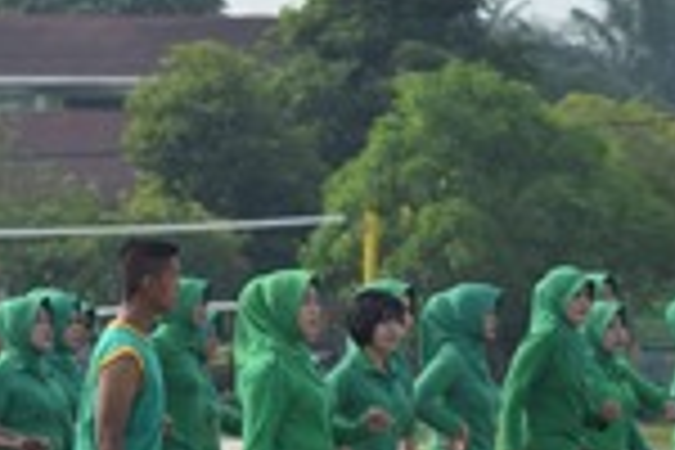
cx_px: -225
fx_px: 9431
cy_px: 479
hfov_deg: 4.1
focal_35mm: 503
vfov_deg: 2.7
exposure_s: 1/1250
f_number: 6.3
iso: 400
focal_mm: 112
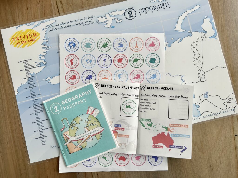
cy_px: 89
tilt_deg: -87.3
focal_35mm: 26
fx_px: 179
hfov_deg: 67.3
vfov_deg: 53.1
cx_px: 119
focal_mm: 5.7
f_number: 1.5
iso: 64
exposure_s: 1/120
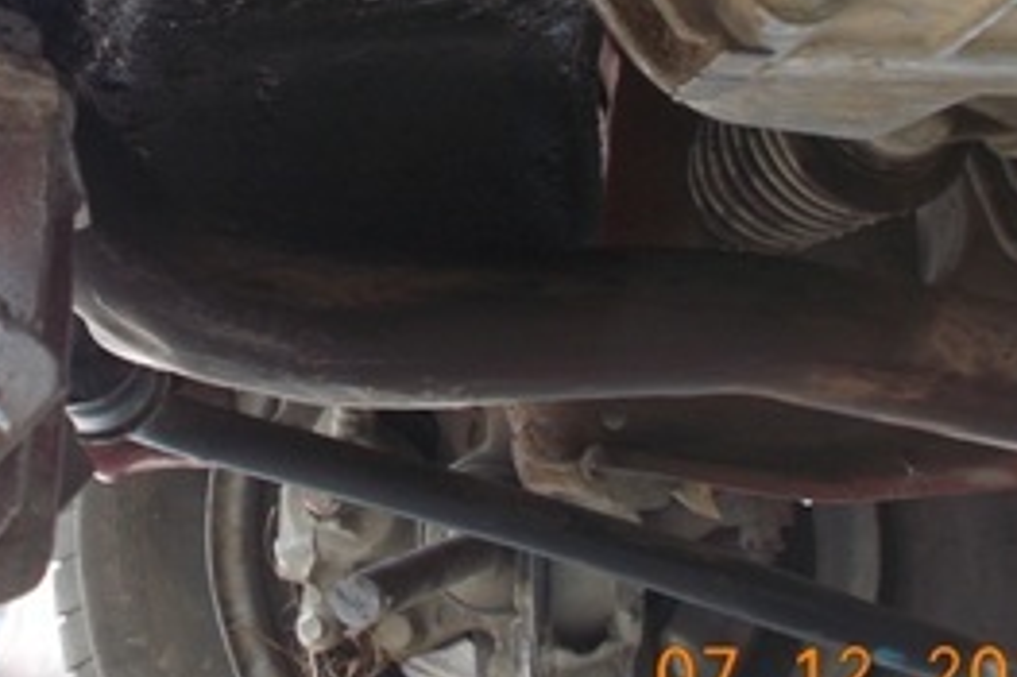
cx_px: 255
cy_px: -39
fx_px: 2428
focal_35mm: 86
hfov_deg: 23.4
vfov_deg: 15.5
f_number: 3.6
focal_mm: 6
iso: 80
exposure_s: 1/50
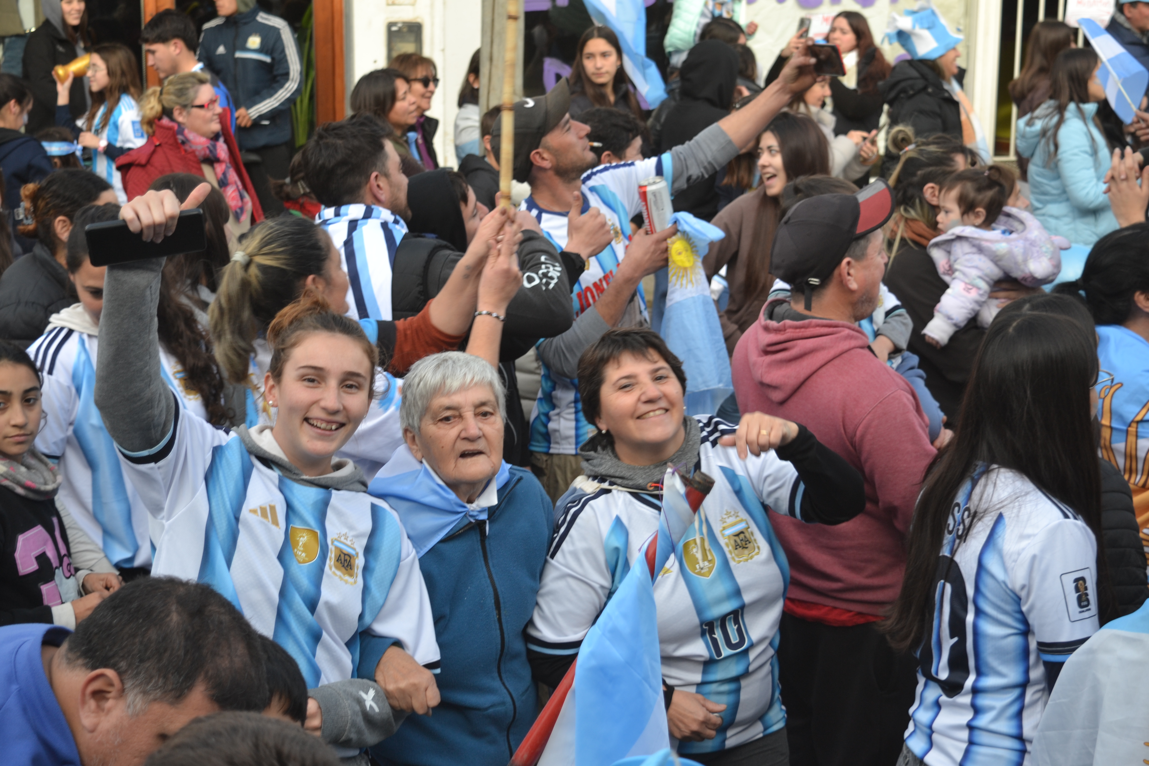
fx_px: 2011
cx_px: 574
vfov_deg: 21.6
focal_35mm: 63
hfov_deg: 31.9
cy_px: 383
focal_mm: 42
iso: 160
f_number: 5.6
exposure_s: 1/125
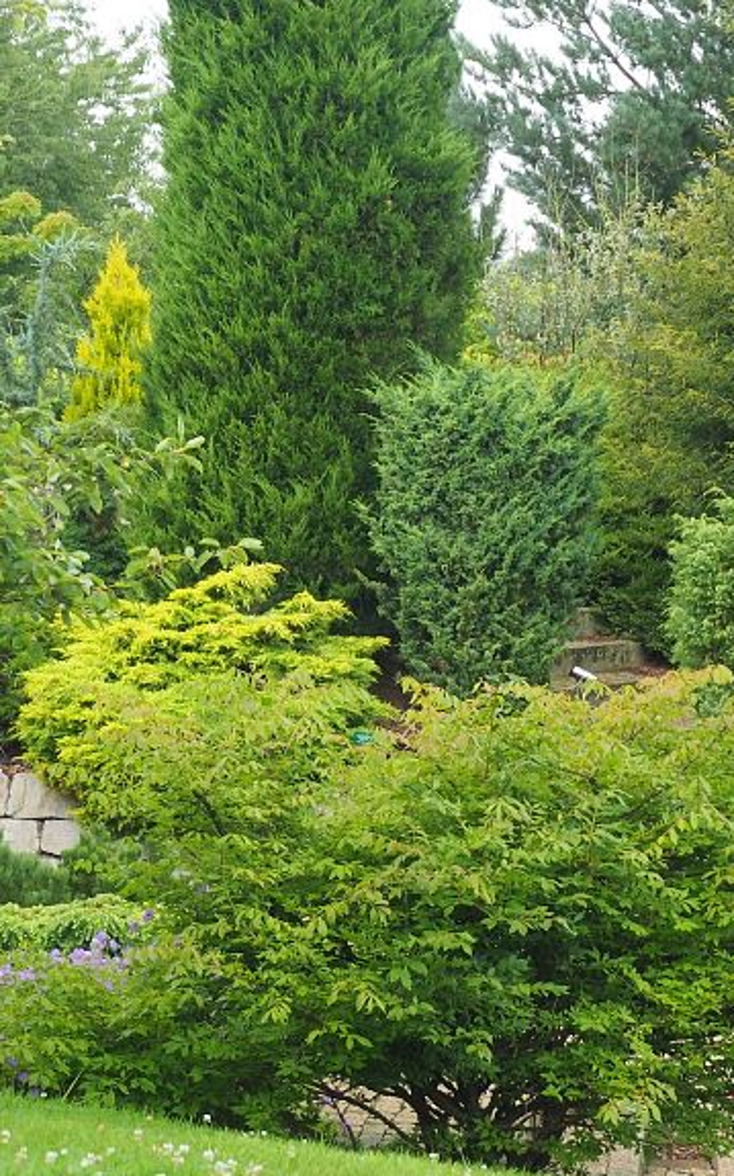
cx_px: 227
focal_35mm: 118
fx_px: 3780
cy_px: 579
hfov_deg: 11.1
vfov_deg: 17.7
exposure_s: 1/80
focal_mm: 40
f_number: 5.8
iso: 1000
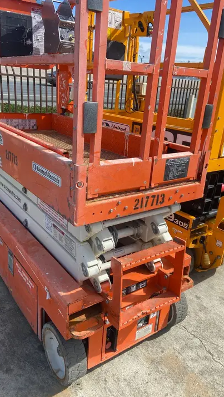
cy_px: 201
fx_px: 306
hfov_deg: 40.2
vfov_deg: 66.1
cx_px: 112
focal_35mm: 29
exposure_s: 1/2183
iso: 32
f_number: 1.8
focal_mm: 4.25
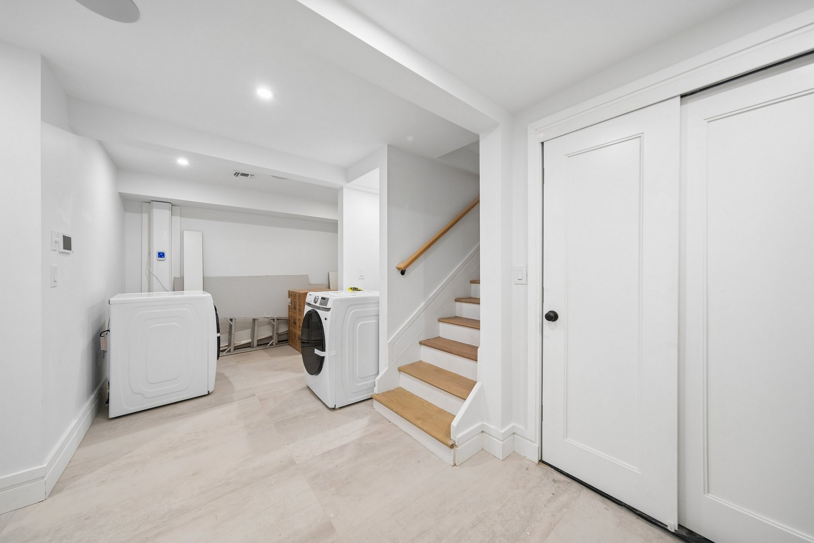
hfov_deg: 112.6
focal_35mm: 12
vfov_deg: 90.0
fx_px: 271
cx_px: 407
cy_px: 272
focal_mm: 8
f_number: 4
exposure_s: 1/40
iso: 320
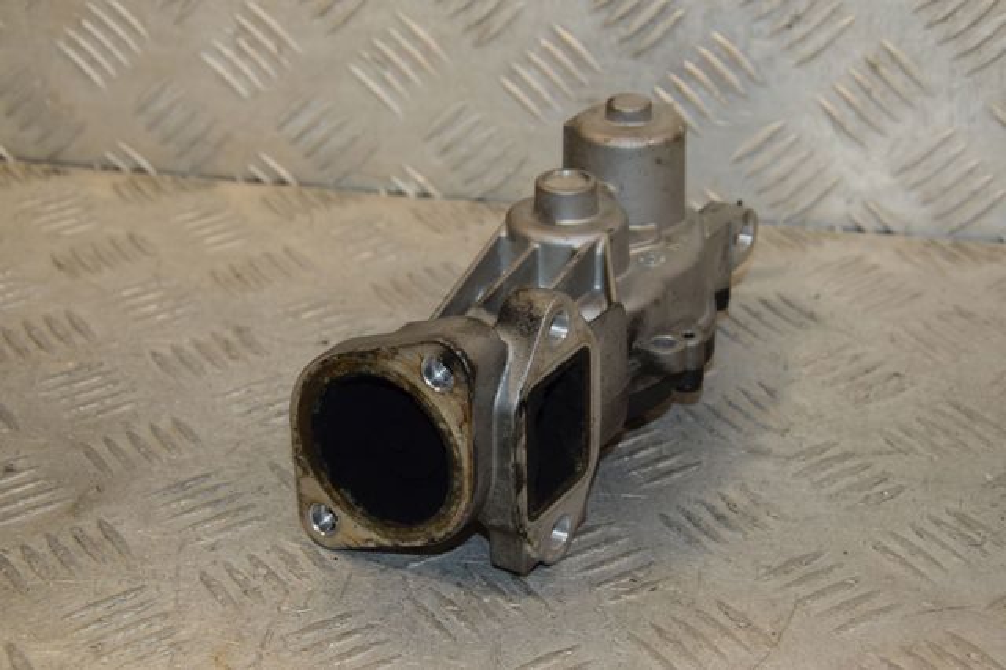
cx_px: 503
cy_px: 335
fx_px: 2011
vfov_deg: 18.9
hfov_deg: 28.1
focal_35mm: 72
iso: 800
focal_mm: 48
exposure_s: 1/200
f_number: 7.1
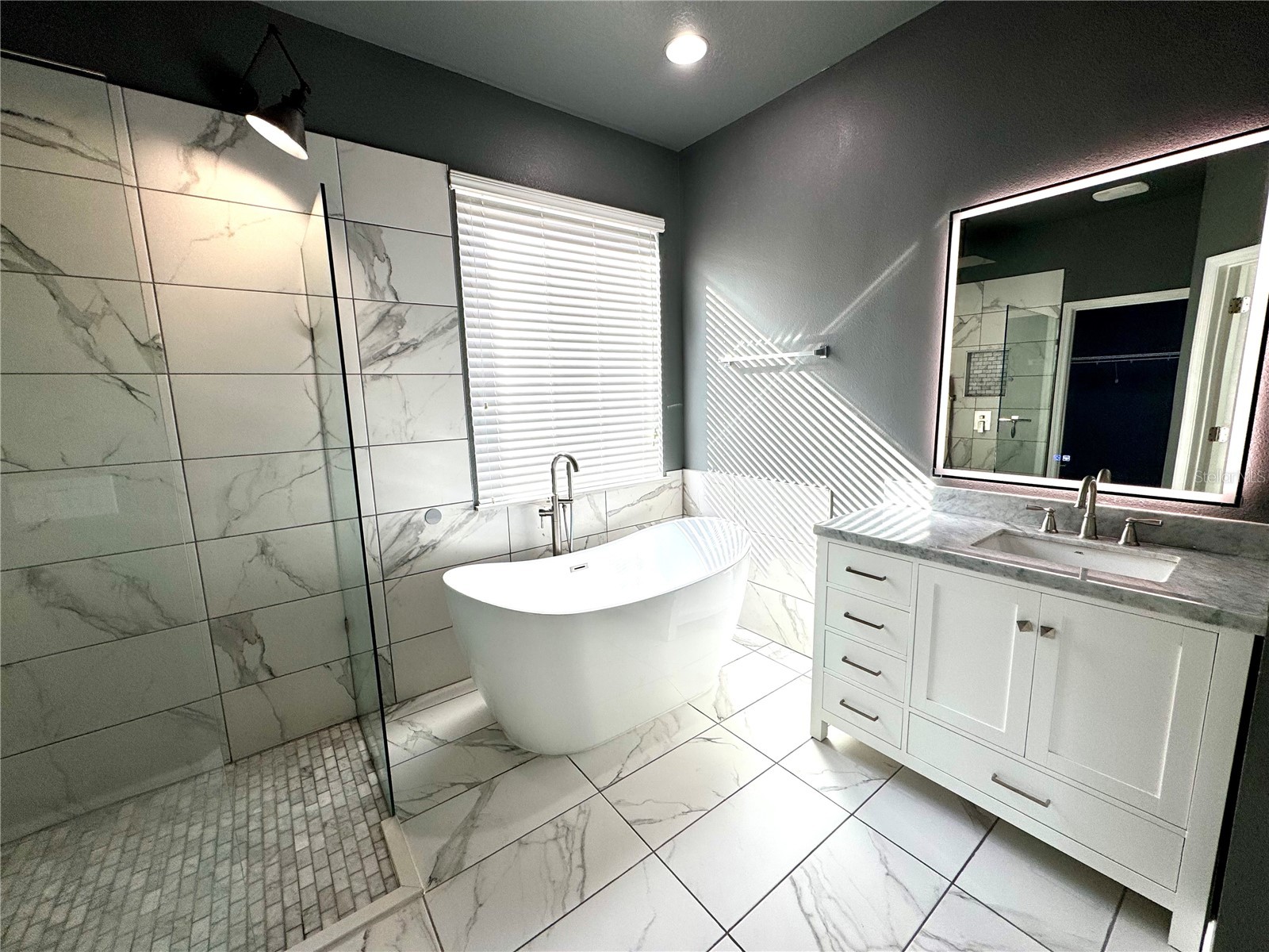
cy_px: 476
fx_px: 513
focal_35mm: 14
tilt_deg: -9.3
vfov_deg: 85.7
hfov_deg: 102.1
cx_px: 634
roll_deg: +1.5
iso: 40
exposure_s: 1/183
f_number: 2.2
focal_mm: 2.22
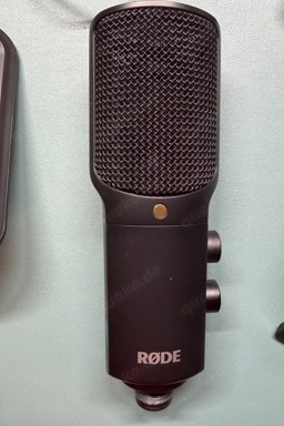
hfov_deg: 49.5
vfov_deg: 69.4
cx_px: 152
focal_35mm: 26
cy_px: 215
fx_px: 308
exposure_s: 1/60
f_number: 2.2
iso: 400
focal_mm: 2.22
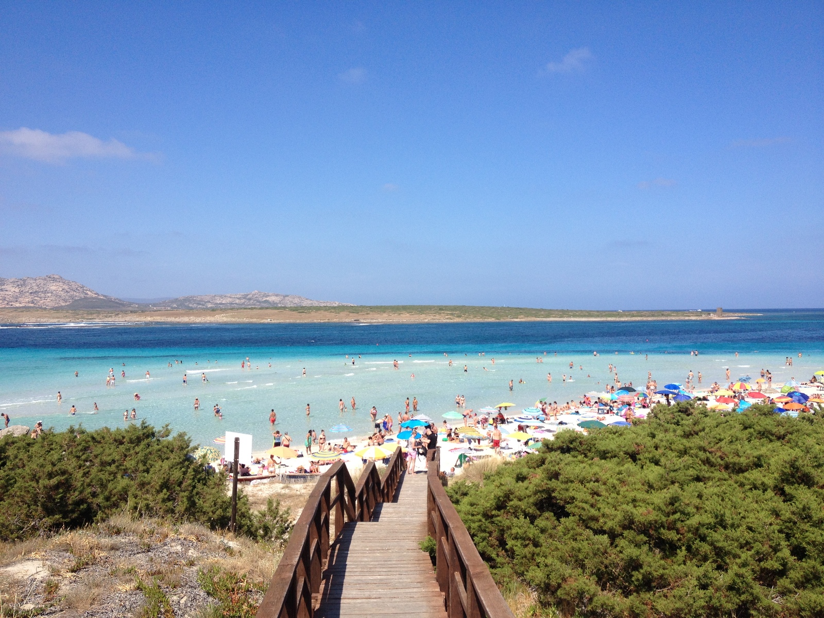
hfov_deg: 52.6
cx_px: 412
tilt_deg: -2.4
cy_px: 309
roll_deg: +0.5
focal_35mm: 35
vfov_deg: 40.7
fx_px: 833
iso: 50
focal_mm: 4.28
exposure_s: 1/1783
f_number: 2.4
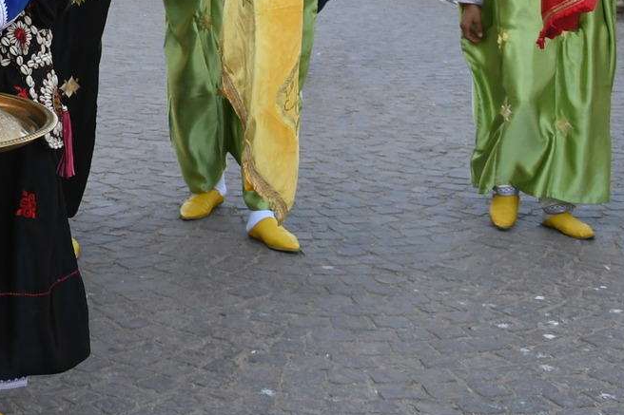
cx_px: -78
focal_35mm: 86
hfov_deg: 22.2
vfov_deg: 15.2
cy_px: -121
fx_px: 1490
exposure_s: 1/500
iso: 800
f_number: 7.1
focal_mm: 18
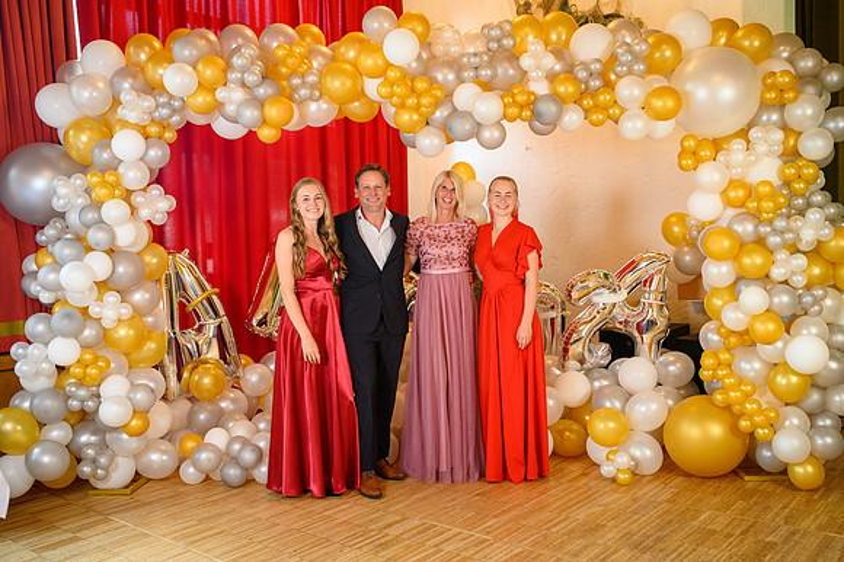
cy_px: 281
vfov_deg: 37.8
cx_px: 422
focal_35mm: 35
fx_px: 820
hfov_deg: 54.5
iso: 1250
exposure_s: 1/100
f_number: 3.5
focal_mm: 35
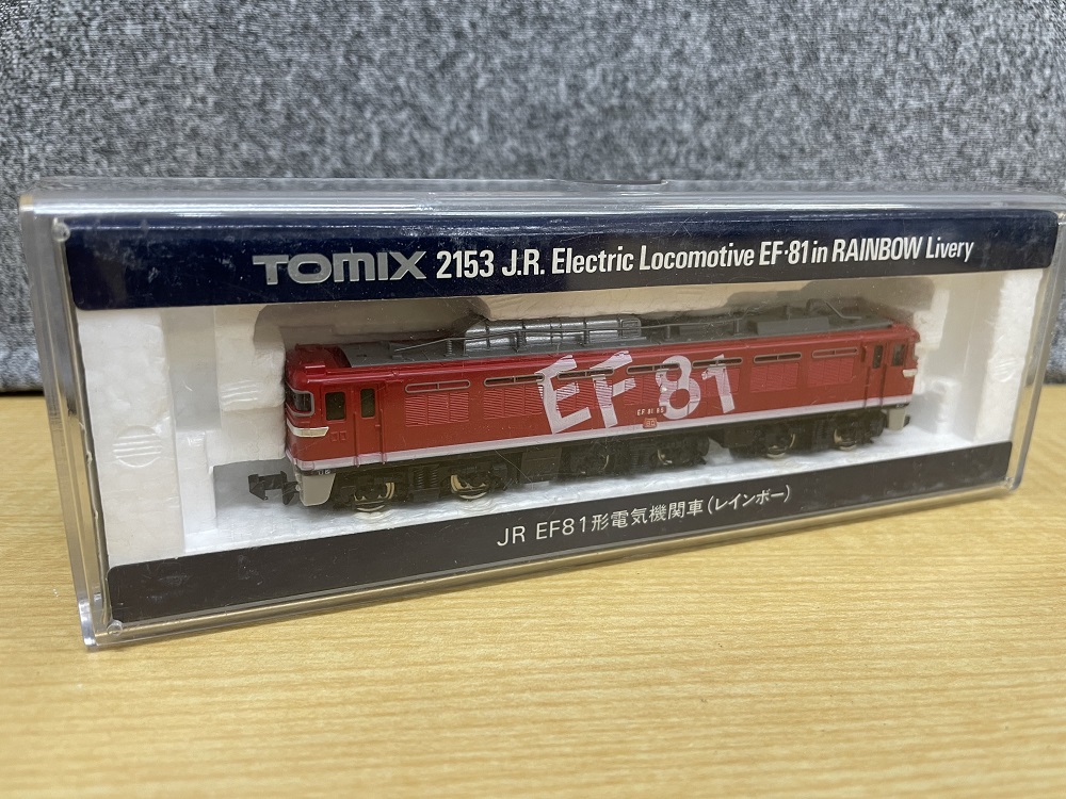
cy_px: 400
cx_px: 533
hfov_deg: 67.3
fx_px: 801
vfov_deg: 53.1
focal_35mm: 26
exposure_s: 1/52
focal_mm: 4.2
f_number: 1.6
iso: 80
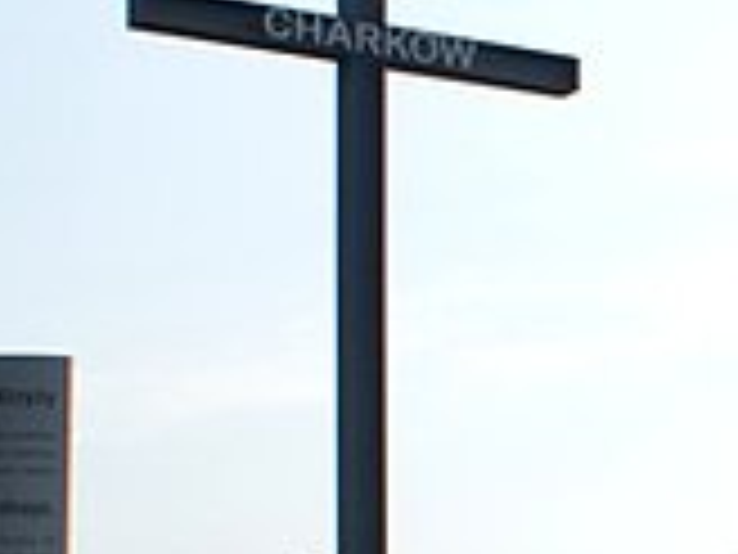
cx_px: 1044
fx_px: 3049
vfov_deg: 10.2
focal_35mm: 143
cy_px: 703
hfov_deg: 13.2
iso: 100
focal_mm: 18
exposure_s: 1/160
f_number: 10
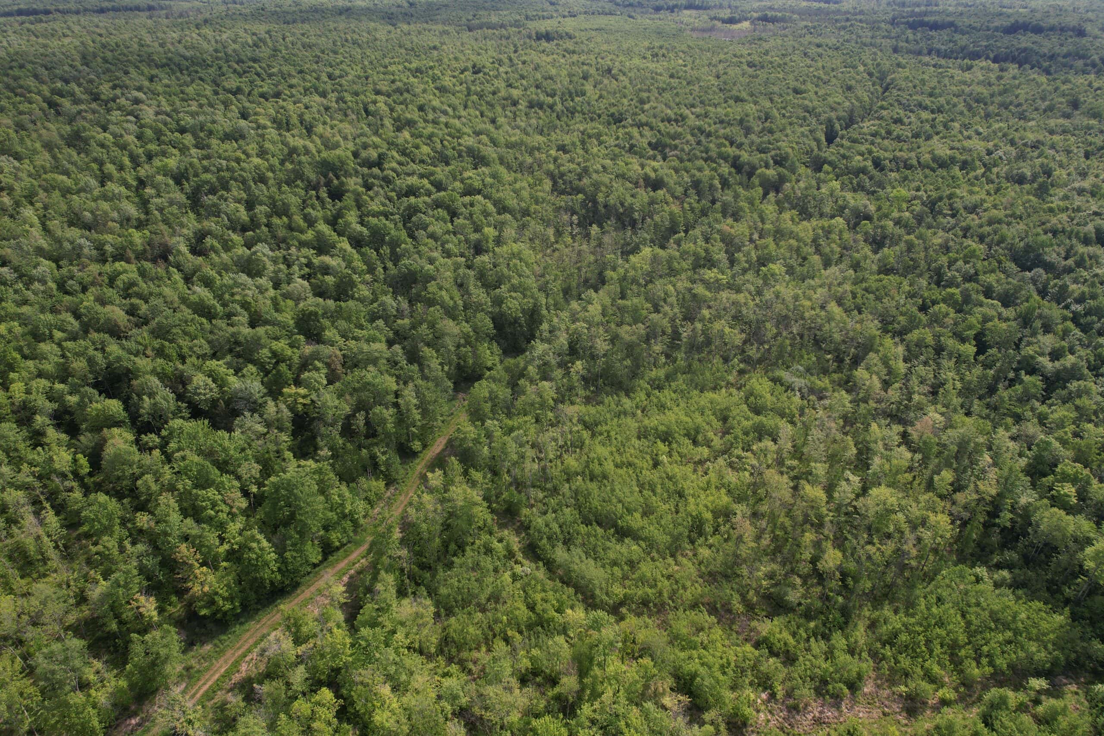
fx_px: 675
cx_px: 552
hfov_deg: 78.6
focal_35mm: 22
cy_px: 368
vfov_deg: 57.2
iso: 100
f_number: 2.8
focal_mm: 8.38
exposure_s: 1/1250
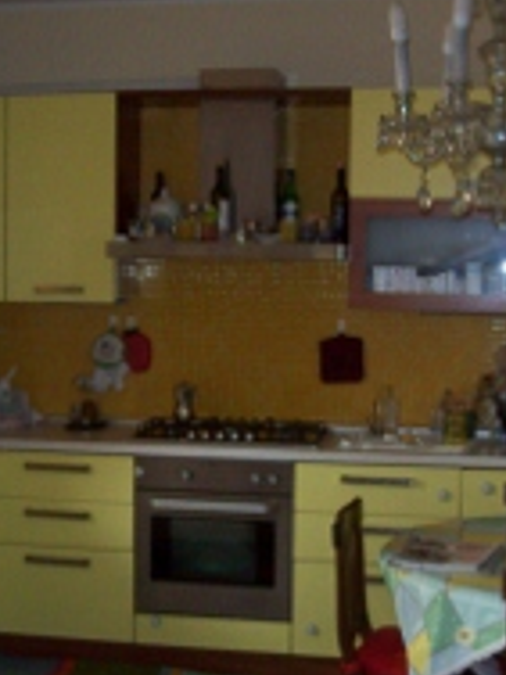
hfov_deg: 21.9
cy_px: 388
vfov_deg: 28.9
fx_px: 1306
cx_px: 183
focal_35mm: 67
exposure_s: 1/16
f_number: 2.7
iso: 200
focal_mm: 6
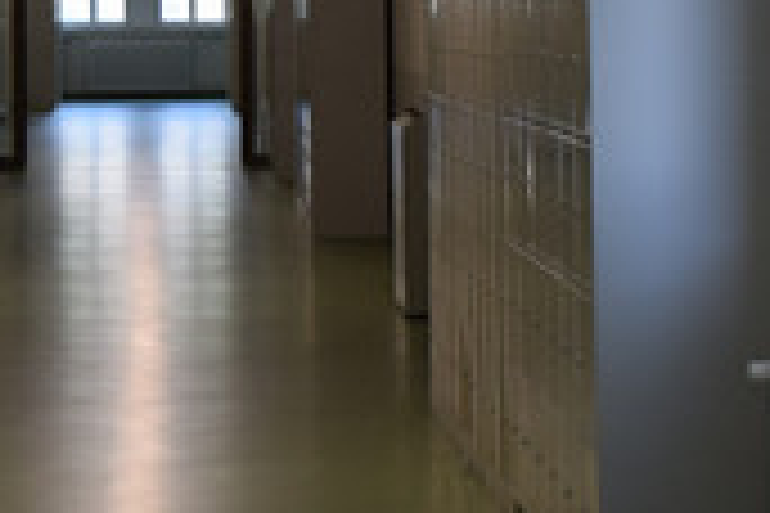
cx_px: 360
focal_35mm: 225
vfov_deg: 6.1
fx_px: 4812
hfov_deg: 9.1
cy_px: -115
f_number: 4.2
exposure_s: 1/80
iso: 400
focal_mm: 32
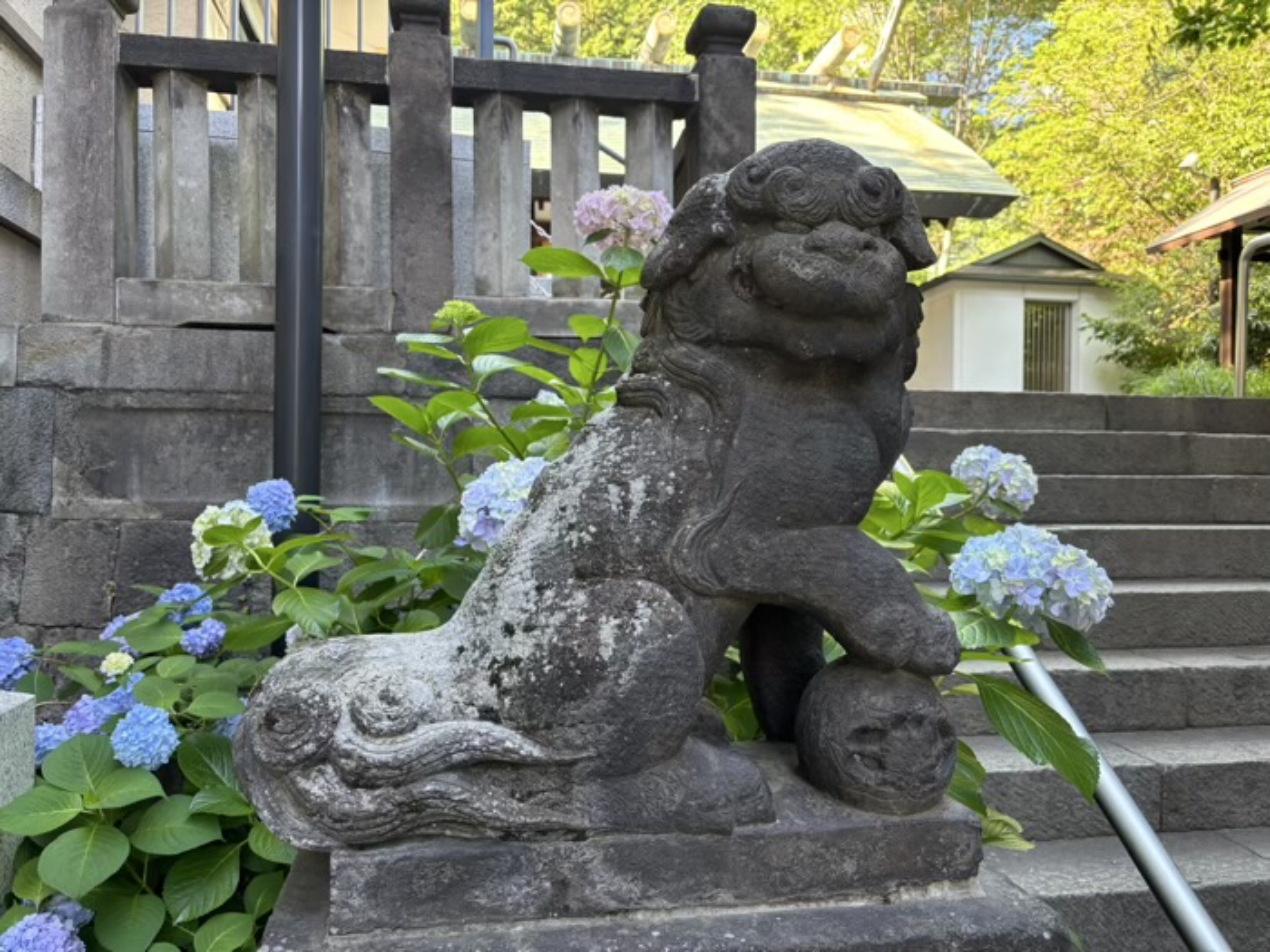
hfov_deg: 67.3
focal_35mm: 26
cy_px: 476
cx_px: 635
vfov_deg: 53.1
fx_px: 954
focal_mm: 5.96
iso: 125
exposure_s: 1/105
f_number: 1.6
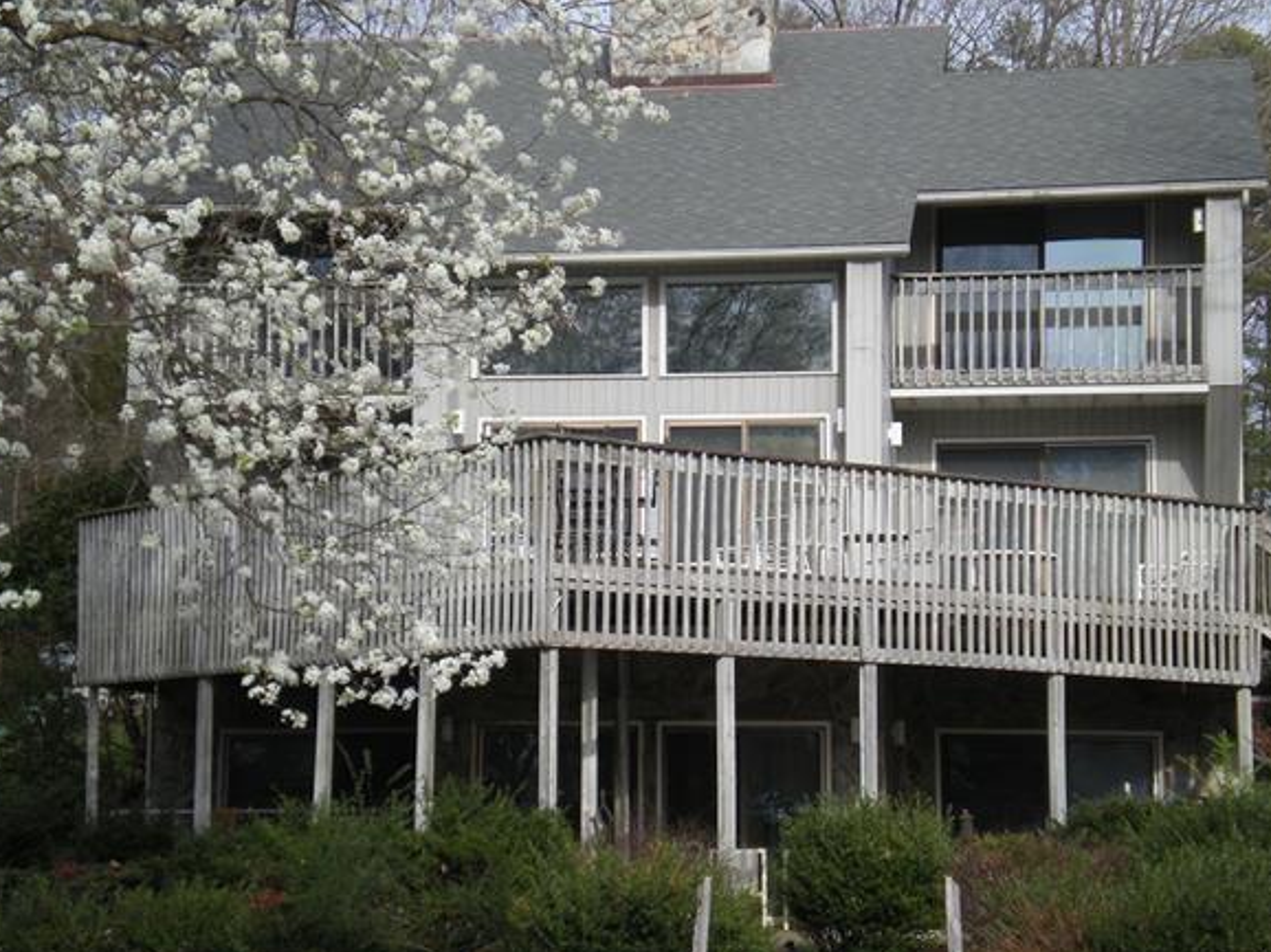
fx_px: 3010
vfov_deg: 18.0
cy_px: 455
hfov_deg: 23.8
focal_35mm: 82
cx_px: 671
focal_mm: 12.3
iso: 64
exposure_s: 1/287
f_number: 4.6
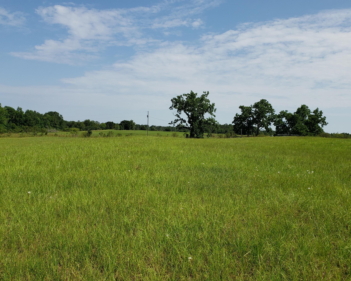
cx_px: 189
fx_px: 312
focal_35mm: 30
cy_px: 145
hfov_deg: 58.7
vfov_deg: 48.5
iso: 50
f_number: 2.4
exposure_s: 1/1833
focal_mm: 4.3
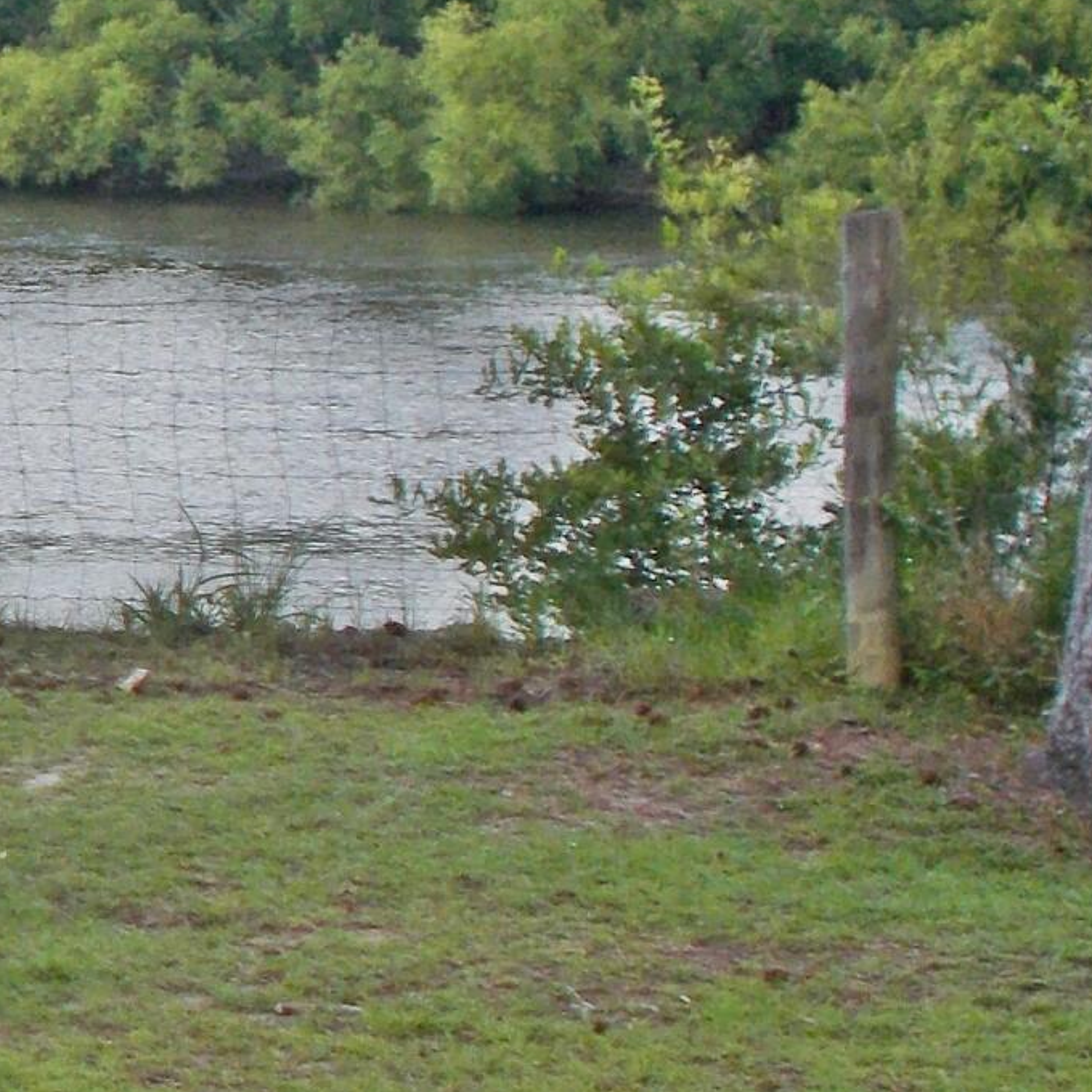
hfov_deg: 8.5
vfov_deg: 8.9
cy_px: 67
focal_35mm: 195
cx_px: -1050
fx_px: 6960
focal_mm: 9
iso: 80
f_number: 4.5
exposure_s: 1/320
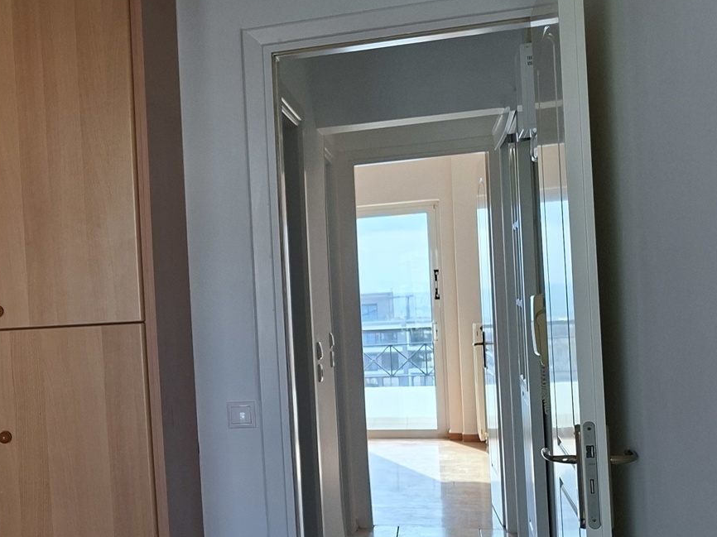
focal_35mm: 51
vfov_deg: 28.4
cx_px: -32
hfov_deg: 33.6
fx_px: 1056
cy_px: 359
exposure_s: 1/218
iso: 50
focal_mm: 5.54
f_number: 1.8
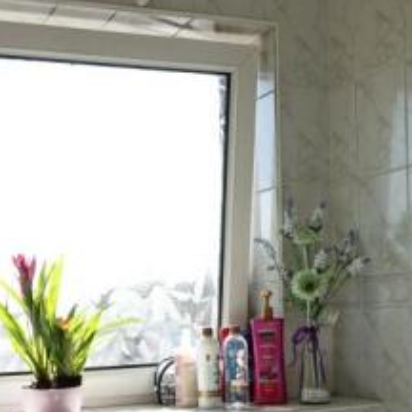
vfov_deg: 26.3
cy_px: 411
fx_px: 835
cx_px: 193
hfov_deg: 27.7
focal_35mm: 62
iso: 100
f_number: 9
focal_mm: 16
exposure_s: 1/100
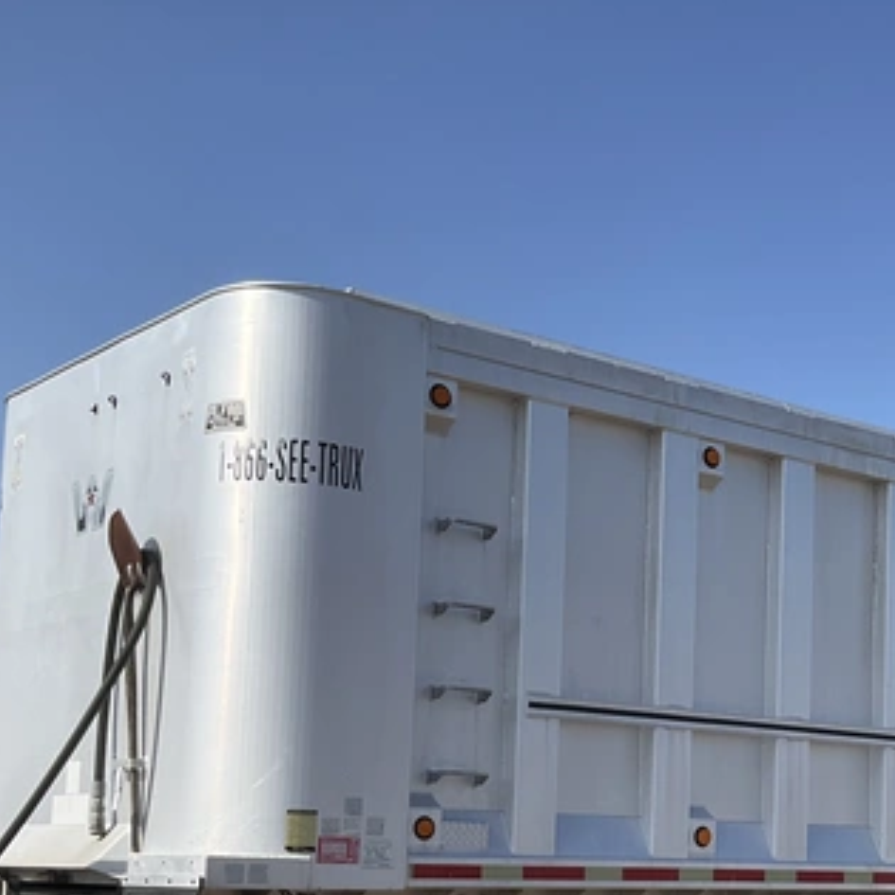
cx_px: 804
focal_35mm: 61
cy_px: 703
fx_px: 1784
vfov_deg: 27.6
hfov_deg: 27.2
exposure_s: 1/1912
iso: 25
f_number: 1.8
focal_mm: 3
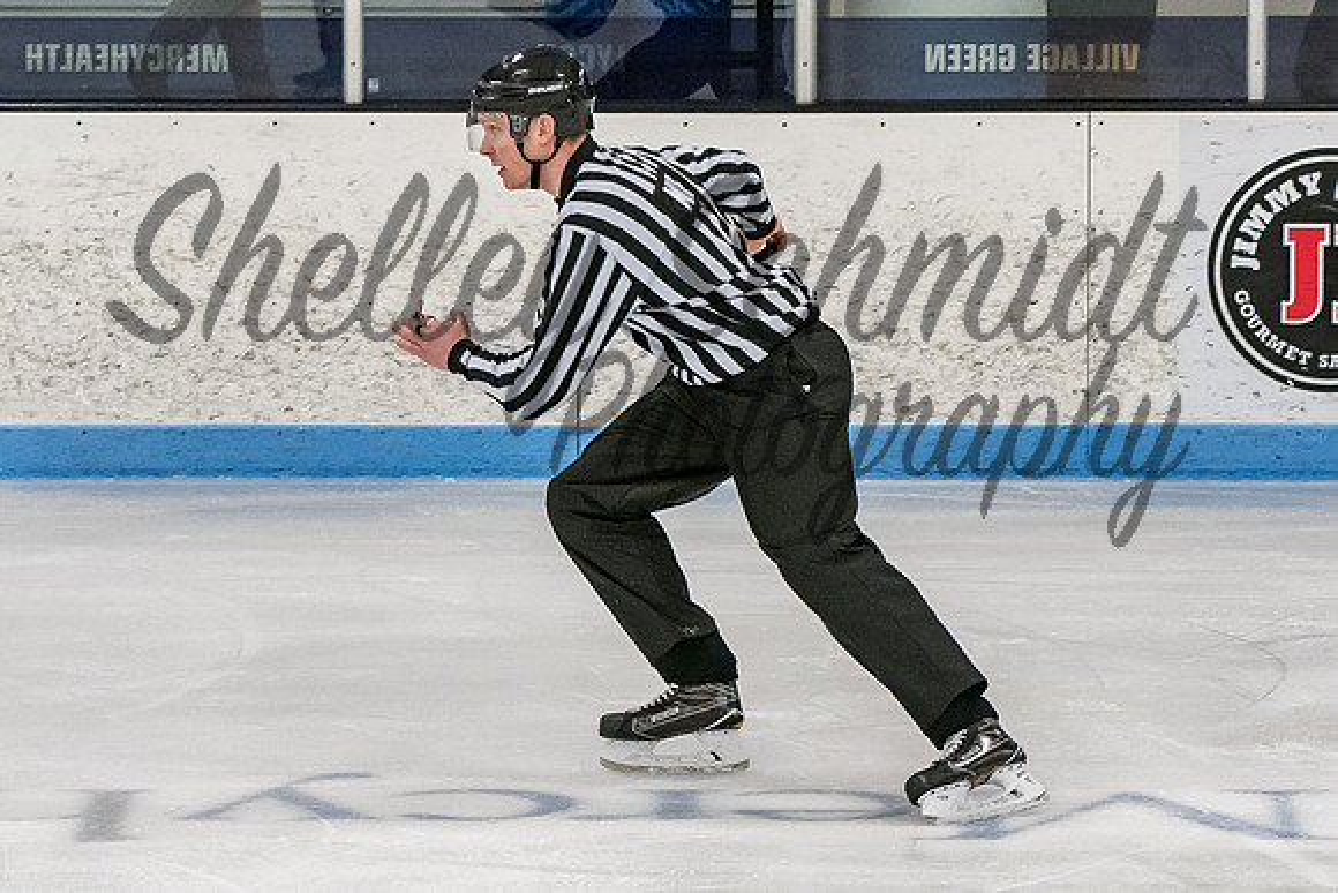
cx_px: 697
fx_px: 9313
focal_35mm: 251
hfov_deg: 8.2
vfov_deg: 5.5
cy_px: 289
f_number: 4
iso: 3600
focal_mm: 105
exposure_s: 1/800
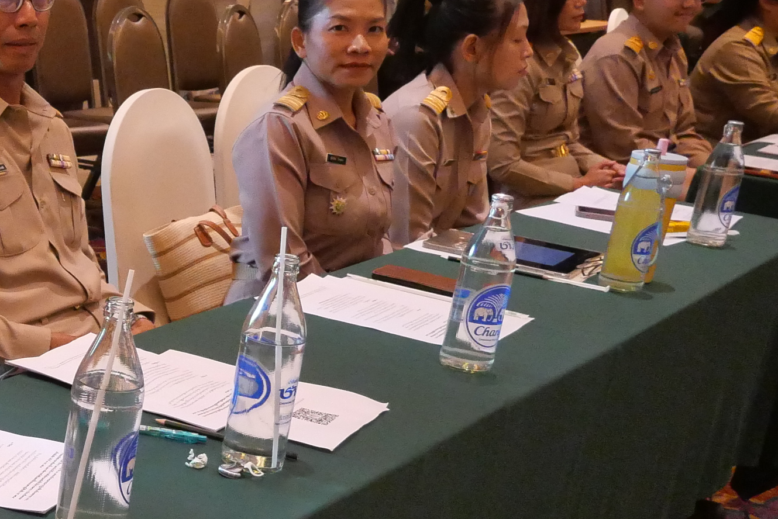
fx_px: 1449
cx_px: -256
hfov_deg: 25.5
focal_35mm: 67
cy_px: 395
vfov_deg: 20.2
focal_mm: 12
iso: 3200
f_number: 4
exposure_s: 1/160
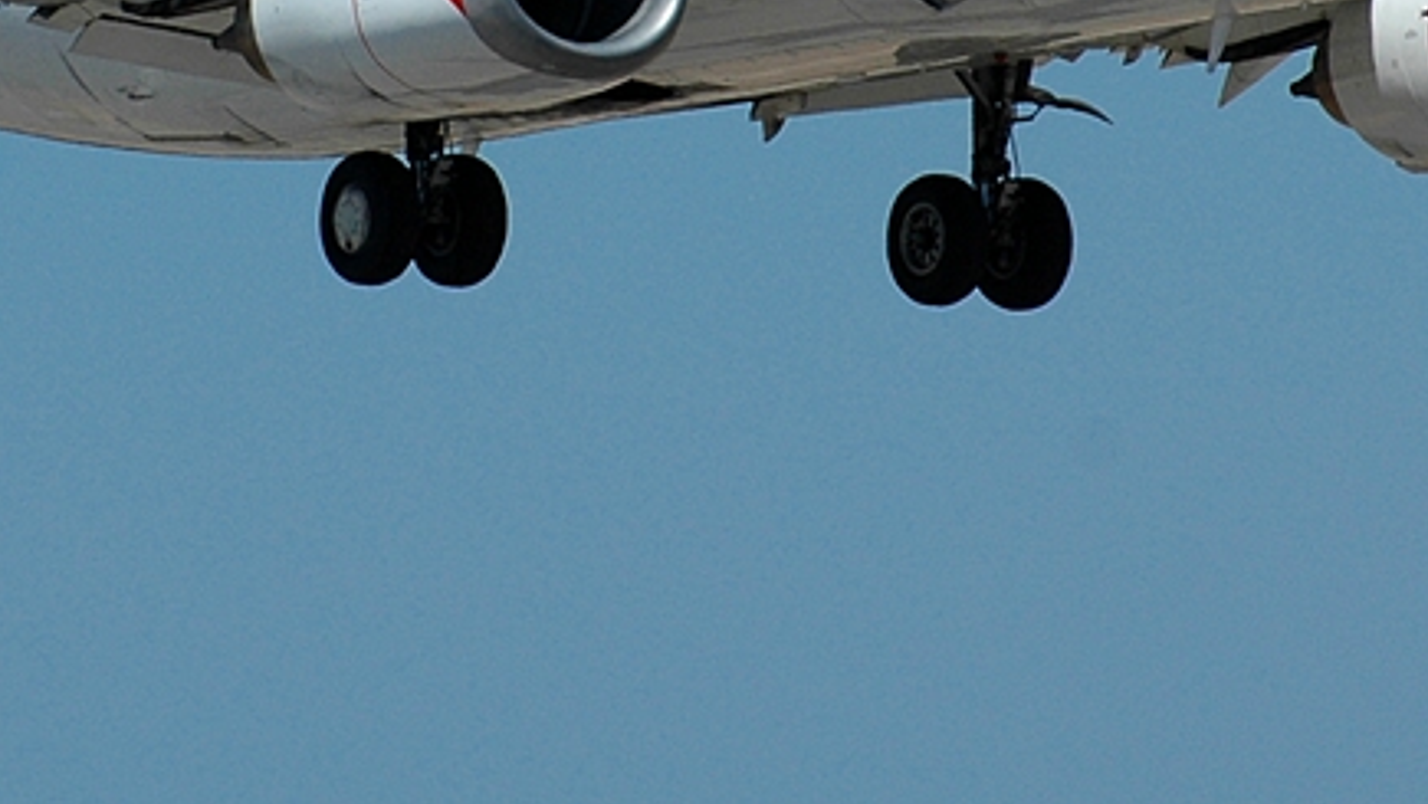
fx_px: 34998
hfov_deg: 2.3
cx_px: 391
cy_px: -267
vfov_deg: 1.3
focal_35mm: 924
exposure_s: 1/2500
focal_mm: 250
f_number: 6.3
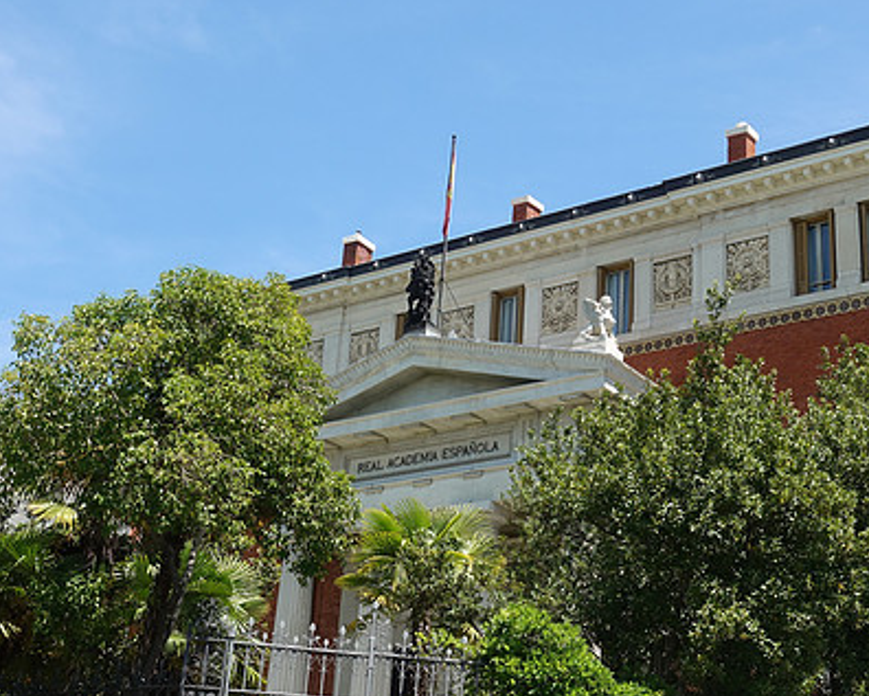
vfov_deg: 27.6
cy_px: 344
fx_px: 1415
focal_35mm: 55
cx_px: 456
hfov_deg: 34.1
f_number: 5.6
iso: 125
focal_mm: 14.7
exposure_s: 1/320
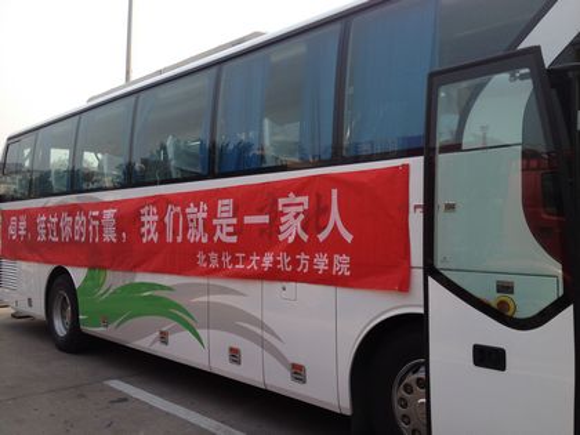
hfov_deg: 52.6
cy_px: 218
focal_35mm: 35
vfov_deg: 40.7
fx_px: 586
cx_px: 290
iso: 64
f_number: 2.4
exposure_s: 1/726
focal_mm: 4.28
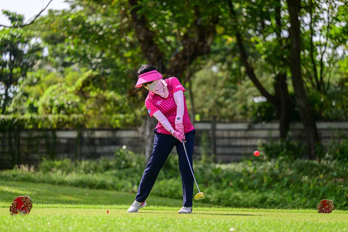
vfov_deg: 10.2
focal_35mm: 135
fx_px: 1305
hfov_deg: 15.2
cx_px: 174
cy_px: 116
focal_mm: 135
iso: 400
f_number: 2.8
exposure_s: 1/4000
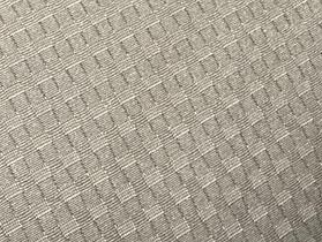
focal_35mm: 134
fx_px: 1248
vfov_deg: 10.7
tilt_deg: -56.0
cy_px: -134
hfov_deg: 11.5
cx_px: -506
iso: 640
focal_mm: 5.96
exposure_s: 1/25
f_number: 1.6
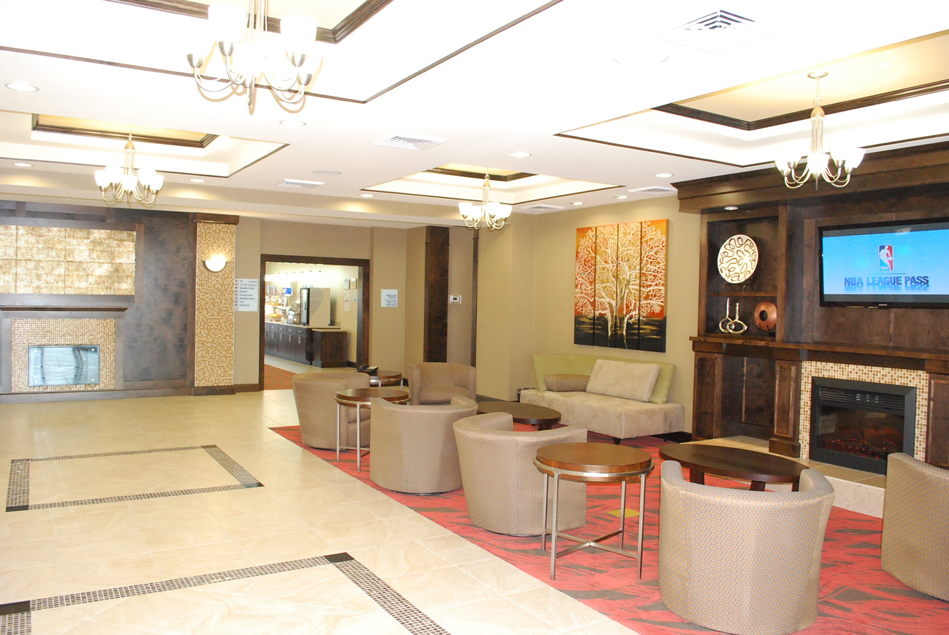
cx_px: 474
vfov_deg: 48.0
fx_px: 713
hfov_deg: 67.3
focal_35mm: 27
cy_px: 318
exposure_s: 1/60
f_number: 5.6
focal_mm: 18
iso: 1600
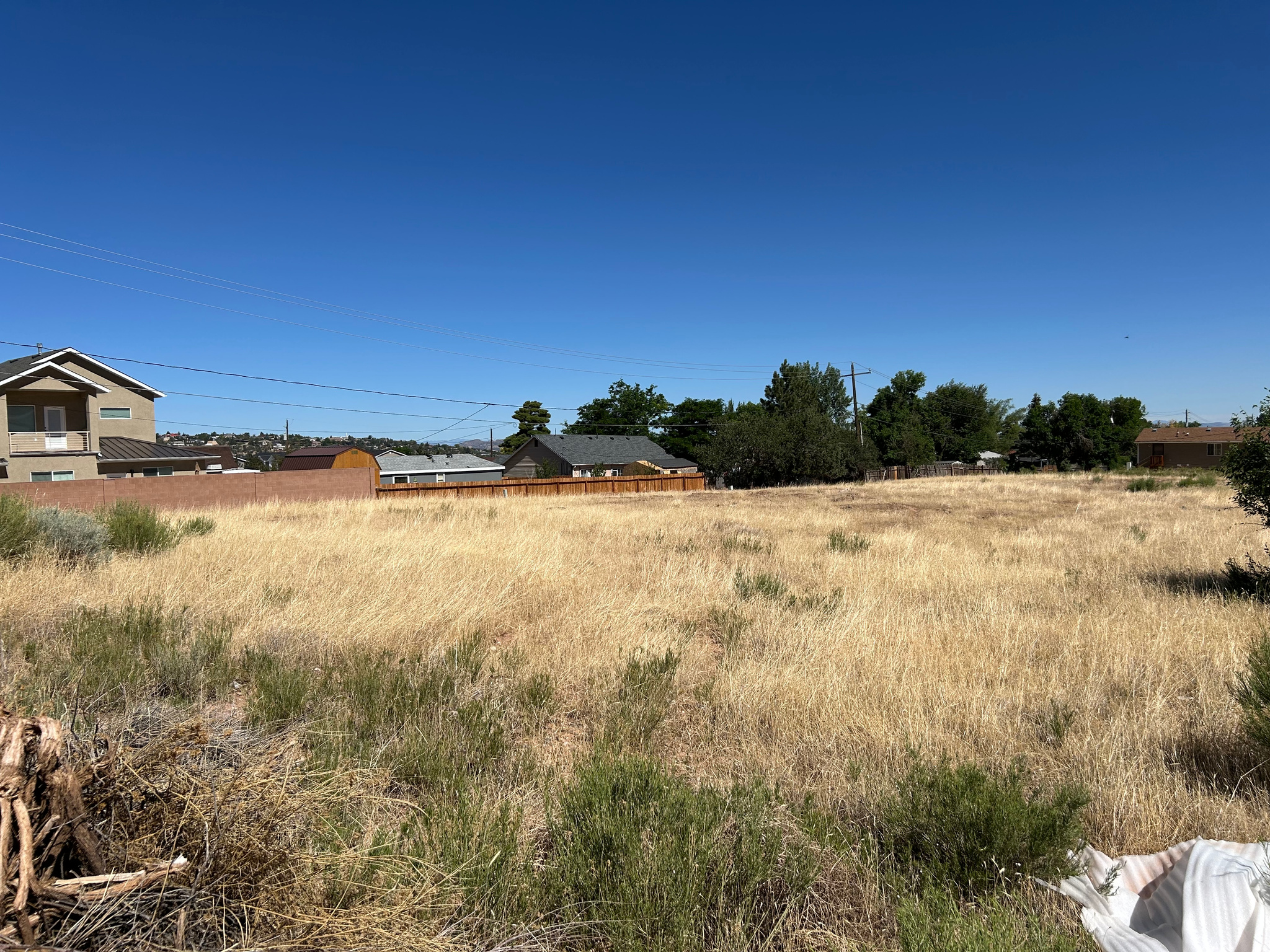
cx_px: 635
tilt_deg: -4.8
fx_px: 954
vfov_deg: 53.1
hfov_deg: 67.3
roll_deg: +1.3
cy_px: 476
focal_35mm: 26
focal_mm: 5.7
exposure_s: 1/8000
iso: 50
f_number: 1.5
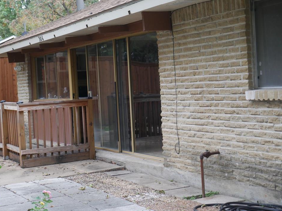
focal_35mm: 67
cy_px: 99
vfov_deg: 21.9
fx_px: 546
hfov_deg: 28.9
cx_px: 130
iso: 1600
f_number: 5.4
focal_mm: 31
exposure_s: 1/80
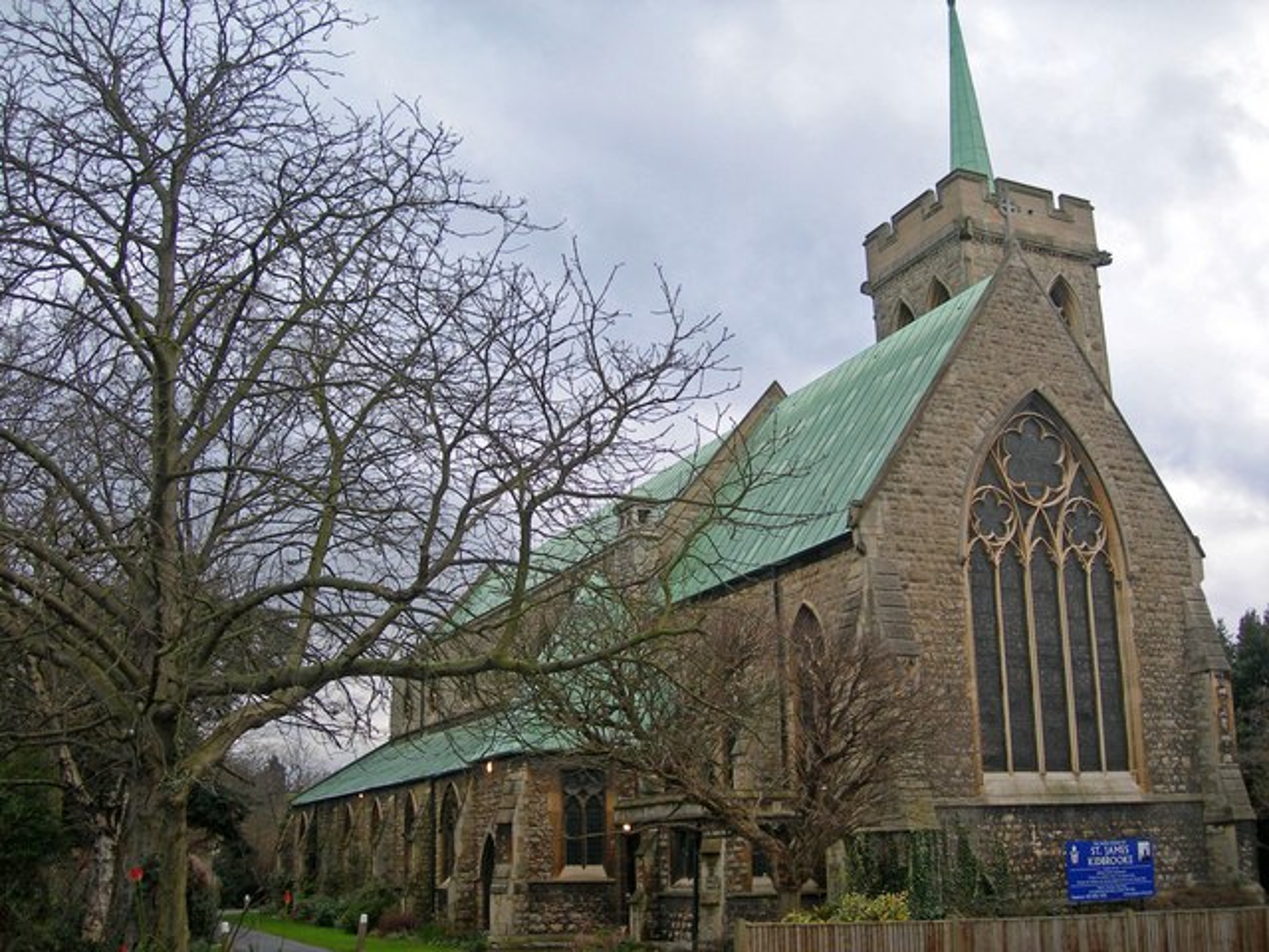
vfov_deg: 37.7
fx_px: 1393
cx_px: 634
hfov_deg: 49.0
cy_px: 476
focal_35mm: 38
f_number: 2.8
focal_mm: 7.8
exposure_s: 1/97.6
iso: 50
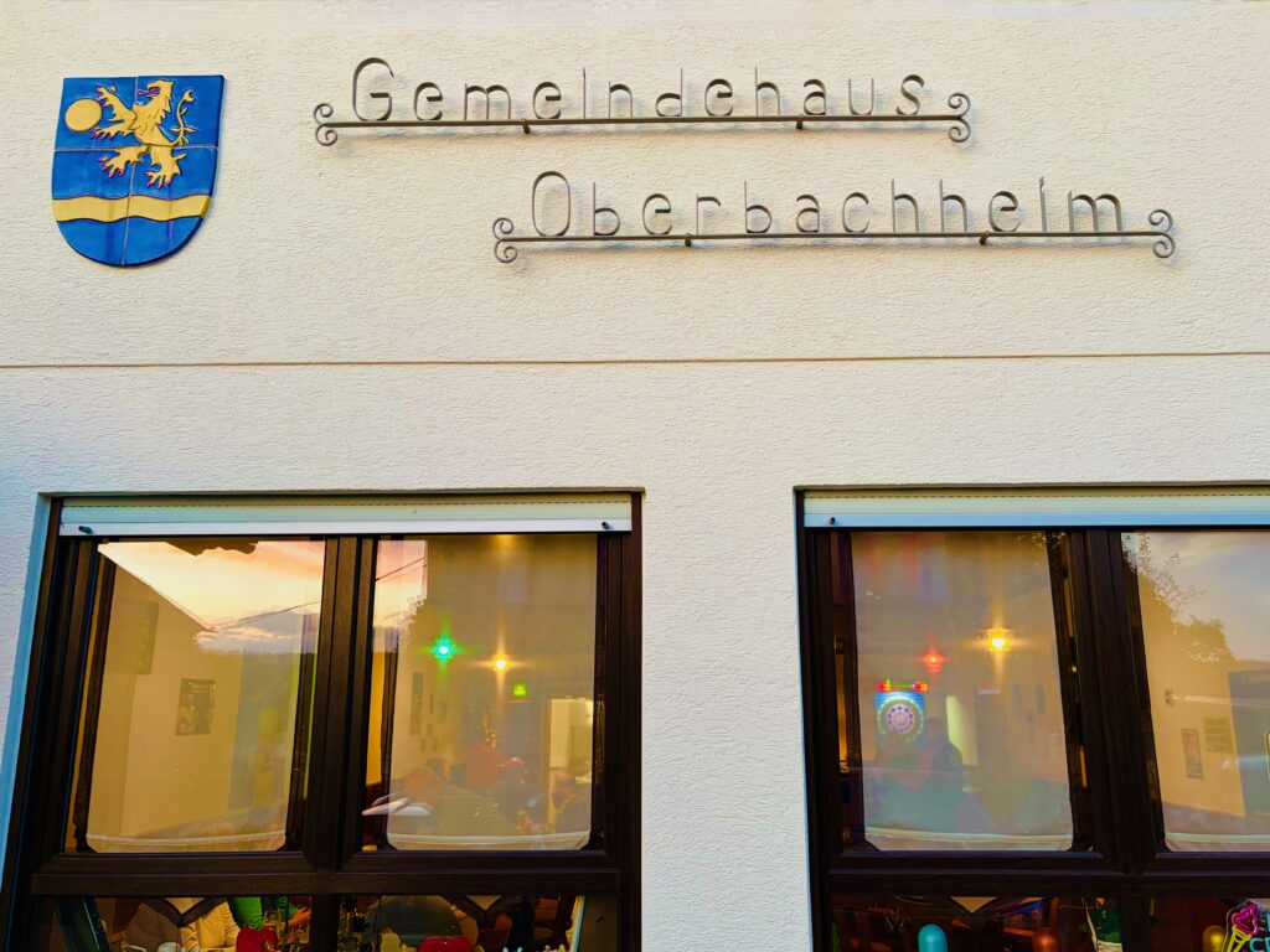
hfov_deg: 67.3
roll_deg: +0.1
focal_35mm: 26
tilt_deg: +14.1
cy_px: 476
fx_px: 954
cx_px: 635
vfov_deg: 53.1
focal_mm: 5.96
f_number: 1.6
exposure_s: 1/60
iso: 160
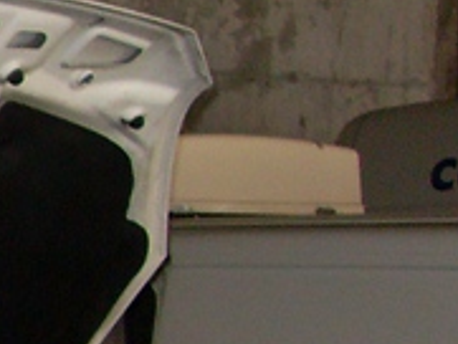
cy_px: 696
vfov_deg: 6.9
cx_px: -762
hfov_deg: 8.4
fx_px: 2767
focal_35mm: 209
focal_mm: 6.3
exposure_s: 1/45
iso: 120
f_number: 2.8
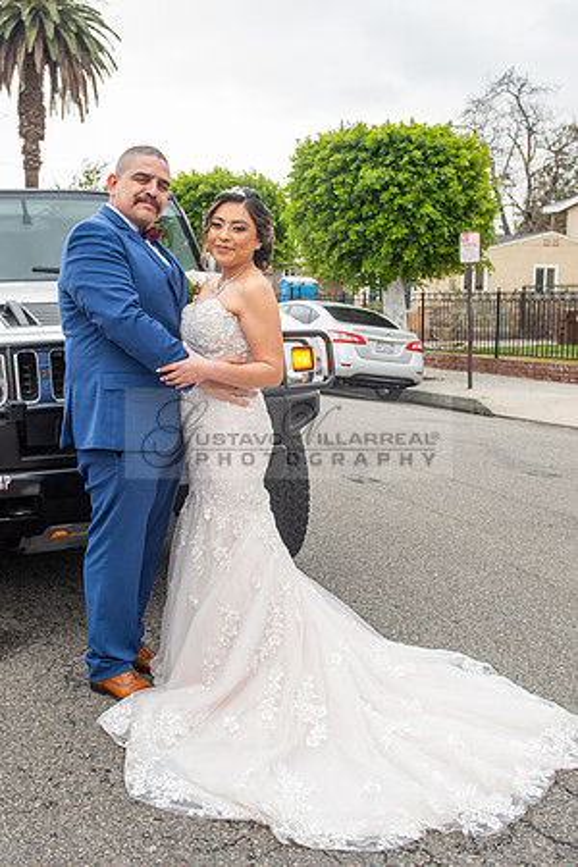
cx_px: 214
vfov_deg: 45.0
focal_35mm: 43
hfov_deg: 30.7
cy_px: 434
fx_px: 1047
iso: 500
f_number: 5.6
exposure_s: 1/200
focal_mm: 29
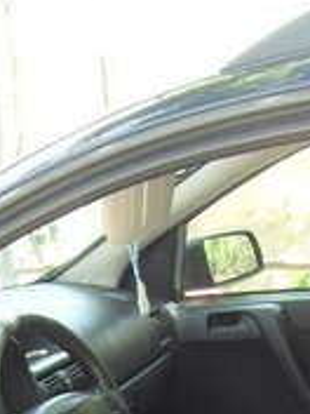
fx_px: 1313
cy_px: 527
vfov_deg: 16.9
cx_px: 78
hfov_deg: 13.4
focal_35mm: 110
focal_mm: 6.6
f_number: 3.5
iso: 100
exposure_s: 1/45
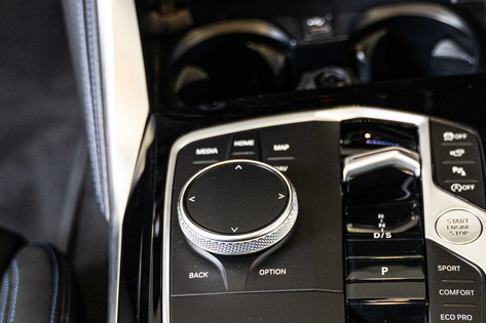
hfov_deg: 25.1
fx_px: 1080
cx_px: 366
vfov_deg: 16.9
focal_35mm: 80
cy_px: 279
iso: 1600
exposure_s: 1/160
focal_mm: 37
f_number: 2.8
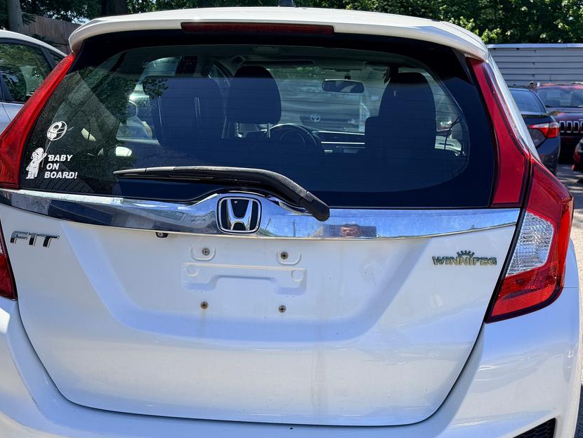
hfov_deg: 49.8
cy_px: 302
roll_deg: -0.3
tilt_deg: -17.0
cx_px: 353
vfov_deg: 38.1
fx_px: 623
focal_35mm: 37
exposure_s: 1/2445
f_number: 1.78
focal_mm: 6.76
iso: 80
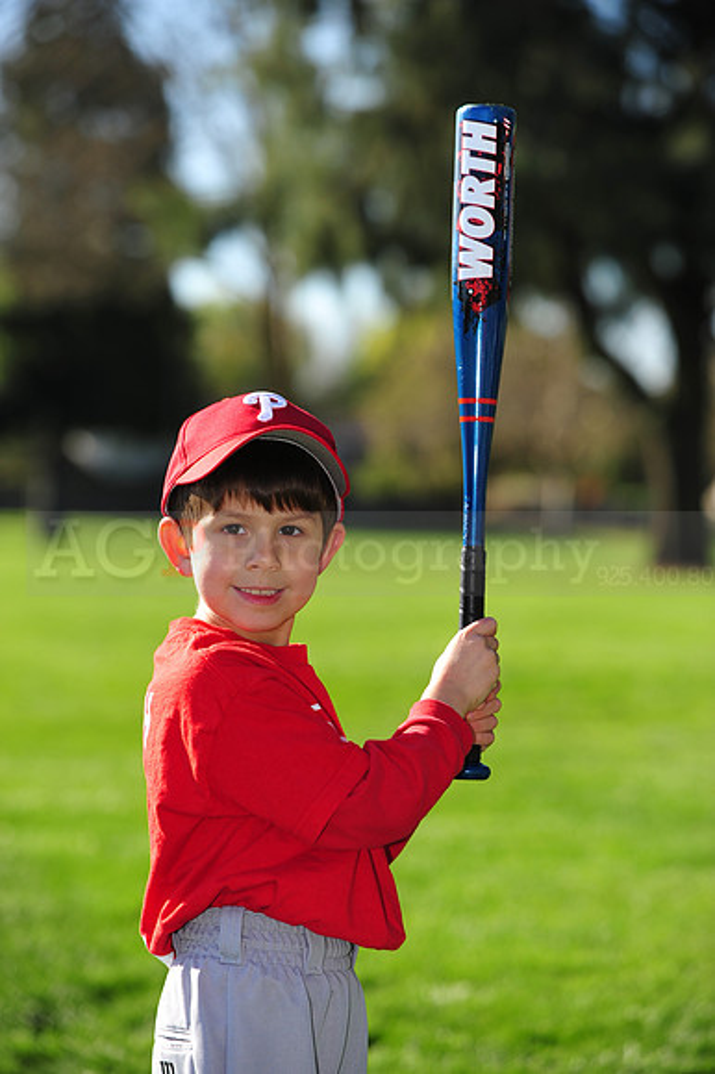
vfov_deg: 17.1
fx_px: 3579
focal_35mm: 120
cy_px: 537
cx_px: 358
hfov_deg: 11.4
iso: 200
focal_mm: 120
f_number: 4.5
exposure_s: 1/1000
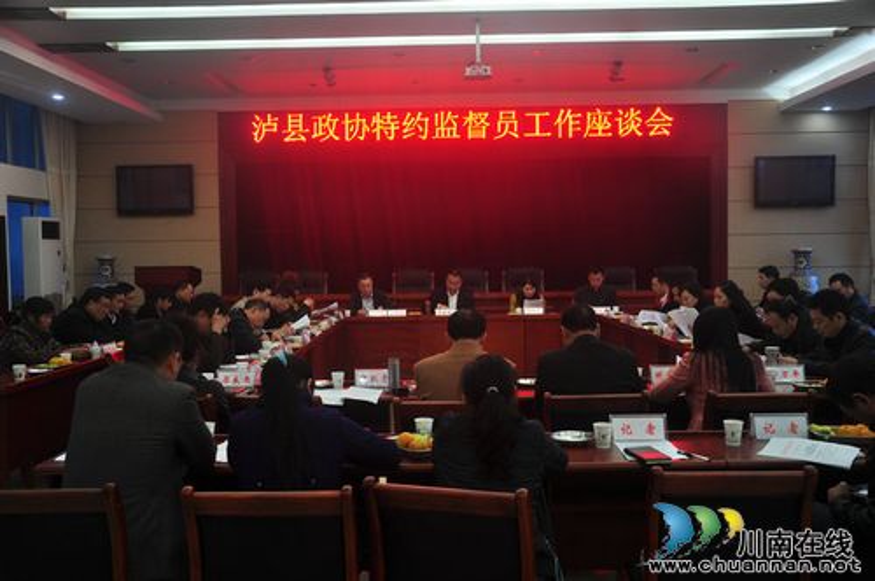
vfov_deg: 36.8
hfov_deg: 53.2
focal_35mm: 36
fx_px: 874
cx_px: 438
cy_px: 290
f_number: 3.8
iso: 200
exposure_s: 1/30
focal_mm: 24
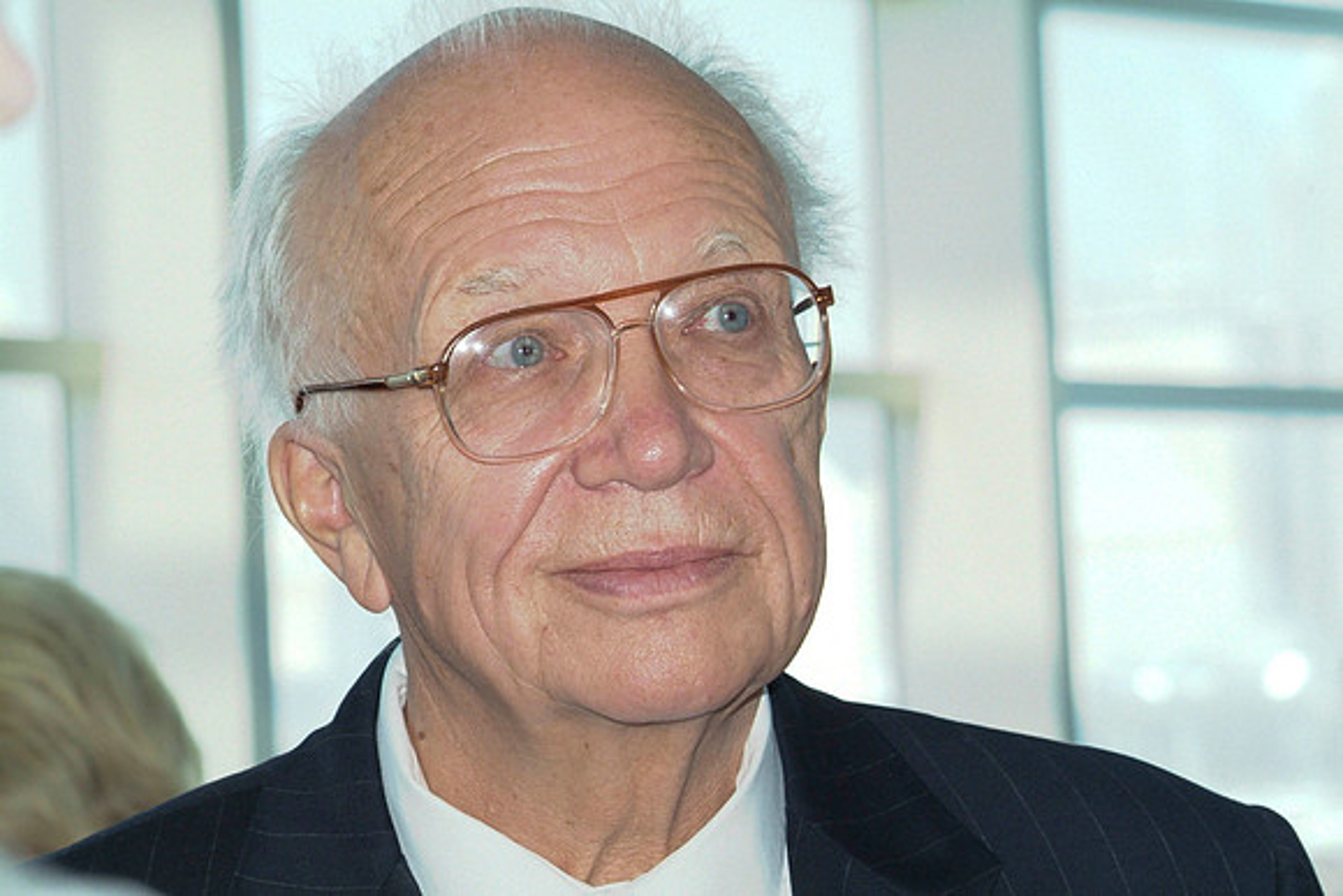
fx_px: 5597
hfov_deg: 13.7
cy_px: 448
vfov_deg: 9.2
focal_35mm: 150
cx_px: 672
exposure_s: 1/90
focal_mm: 100
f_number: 11
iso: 1600
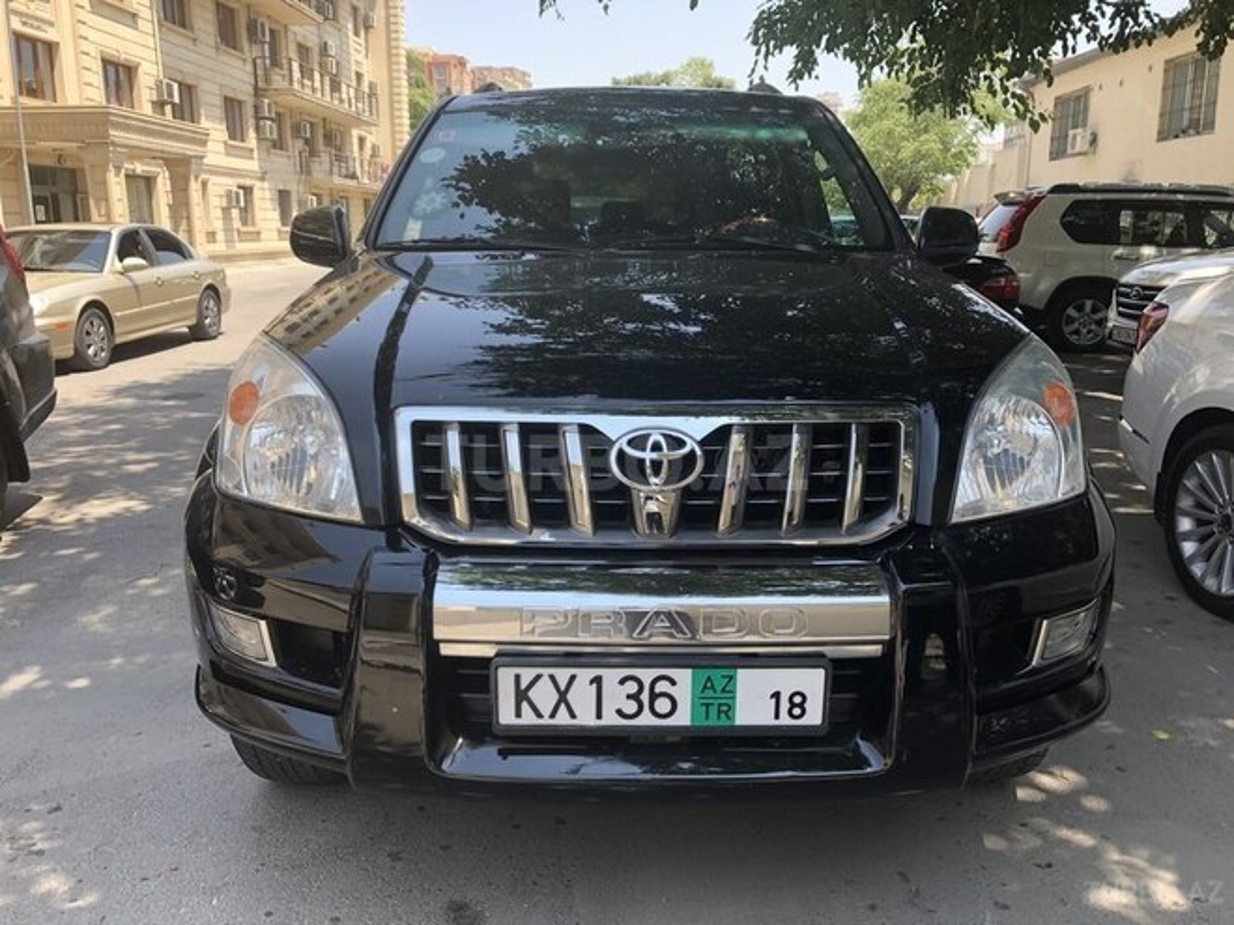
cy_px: 462
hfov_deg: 63.4
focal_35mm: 28
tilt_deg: -11.7
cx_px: 617
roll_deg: +0.6
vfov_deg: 49.7
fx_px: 998
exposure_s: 1/242
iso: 20
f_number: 1.8
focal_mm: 3.99
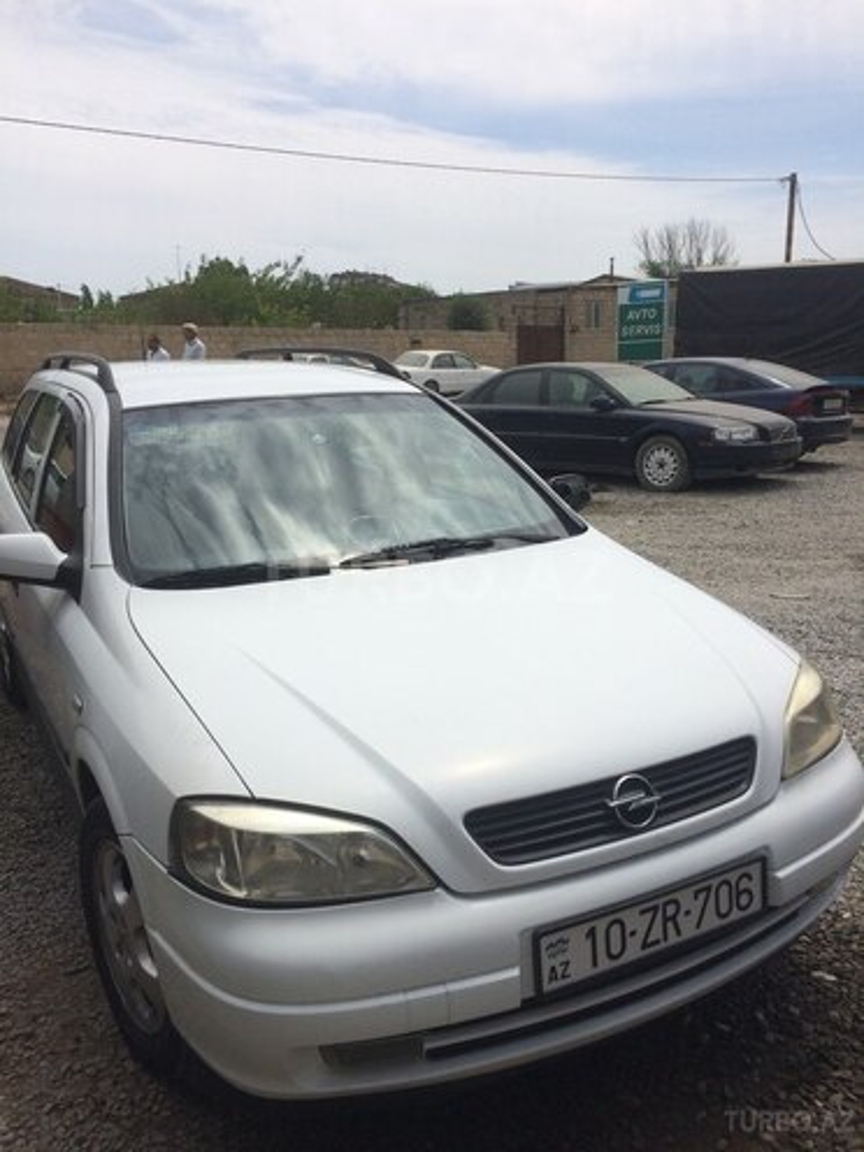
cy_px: 576
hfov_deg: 48.2
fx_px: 965
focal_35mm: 29
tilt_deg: -14.6
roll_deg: +1.6
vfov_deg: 61.7
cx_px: 432
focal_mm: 4.15
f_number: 2.2
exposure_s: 1/3731
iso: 32
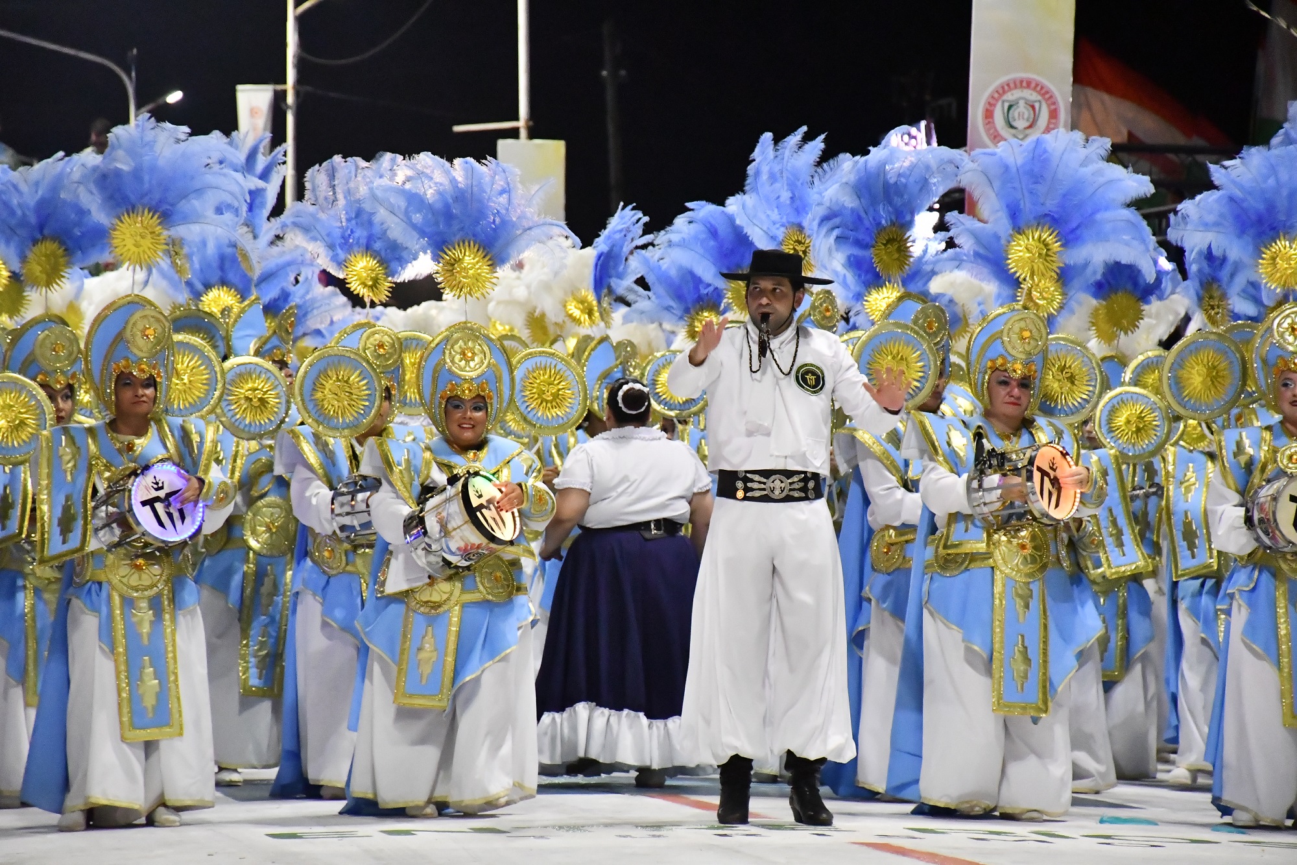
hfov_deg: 11.8
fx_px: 6268
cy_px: 432
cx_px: 648
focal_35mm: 174
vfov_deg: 7.9
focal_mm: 116
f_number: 5.6
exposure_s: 1/400
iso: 8000
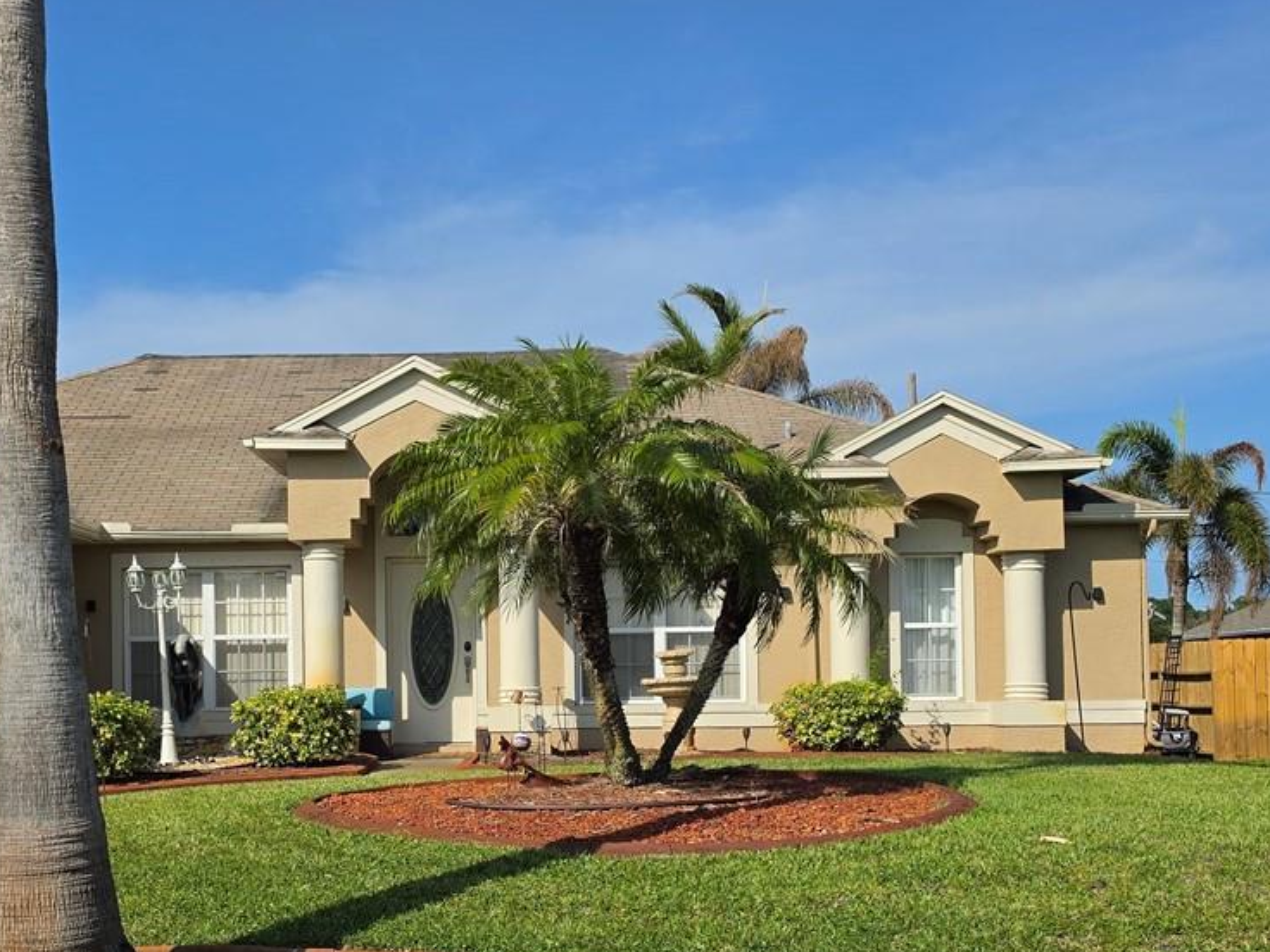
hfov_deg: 38.0
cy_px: 628
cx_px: 506
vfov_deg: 28.9
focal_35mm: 50
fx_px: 1834
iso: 50
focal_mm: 6.5
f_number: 1.4
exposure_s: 1/7939
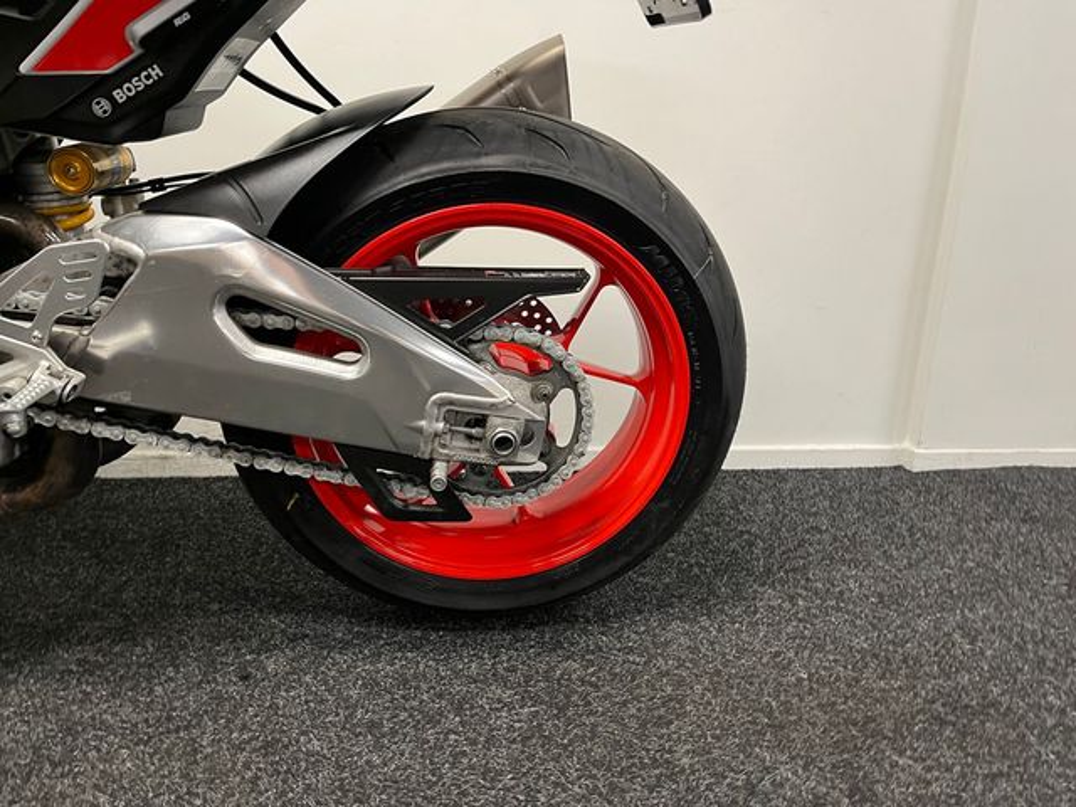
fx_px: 808
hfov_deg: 67.3
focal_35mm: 26
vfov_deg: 53.1
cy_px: 404
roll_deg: -4.2
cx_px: 538
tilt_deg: -15.6
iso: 160
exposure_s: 1/50
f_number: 1.6
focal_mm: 5.1
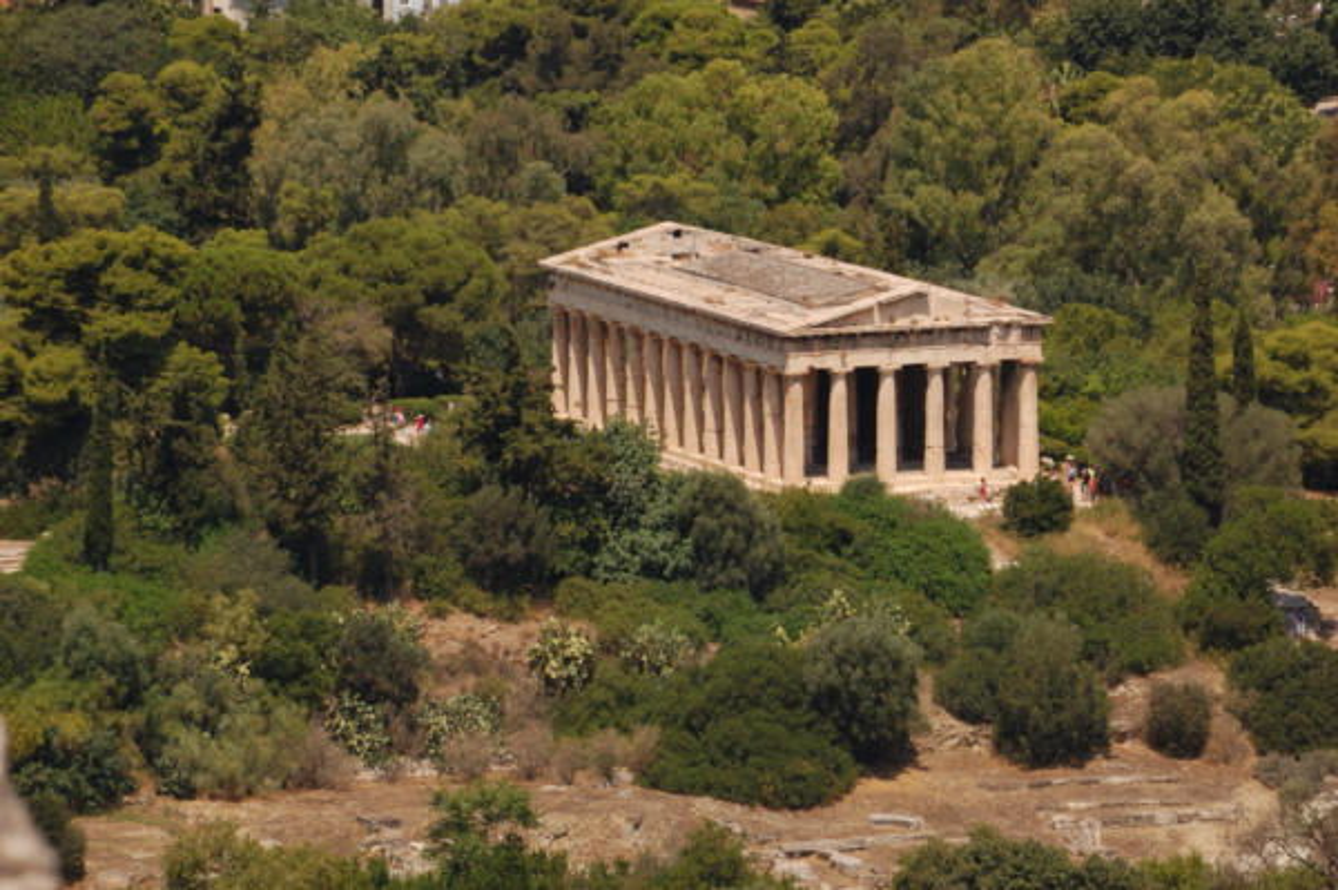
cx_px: 669
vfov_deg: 3.8
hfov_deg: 5.7
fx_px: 13369
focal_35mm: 360
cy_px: 445
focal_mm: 240
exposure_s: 1/250
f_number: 16
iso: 250
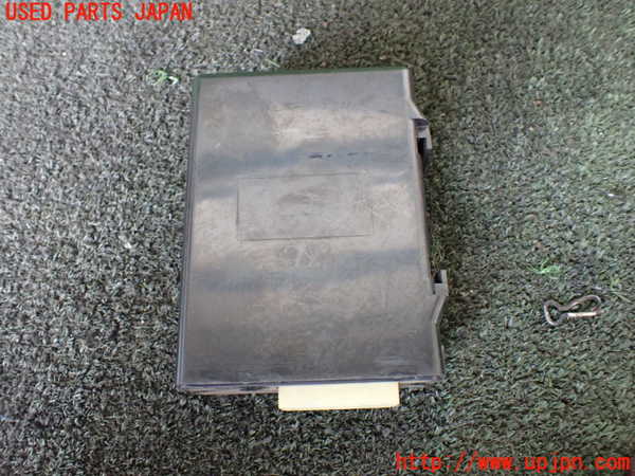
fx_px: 550
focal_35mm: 30
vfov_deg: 46.8
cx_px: 318
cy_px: 238
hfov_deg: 60.0
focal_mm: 5.4
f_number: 2.3
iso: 800
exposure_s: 1/50
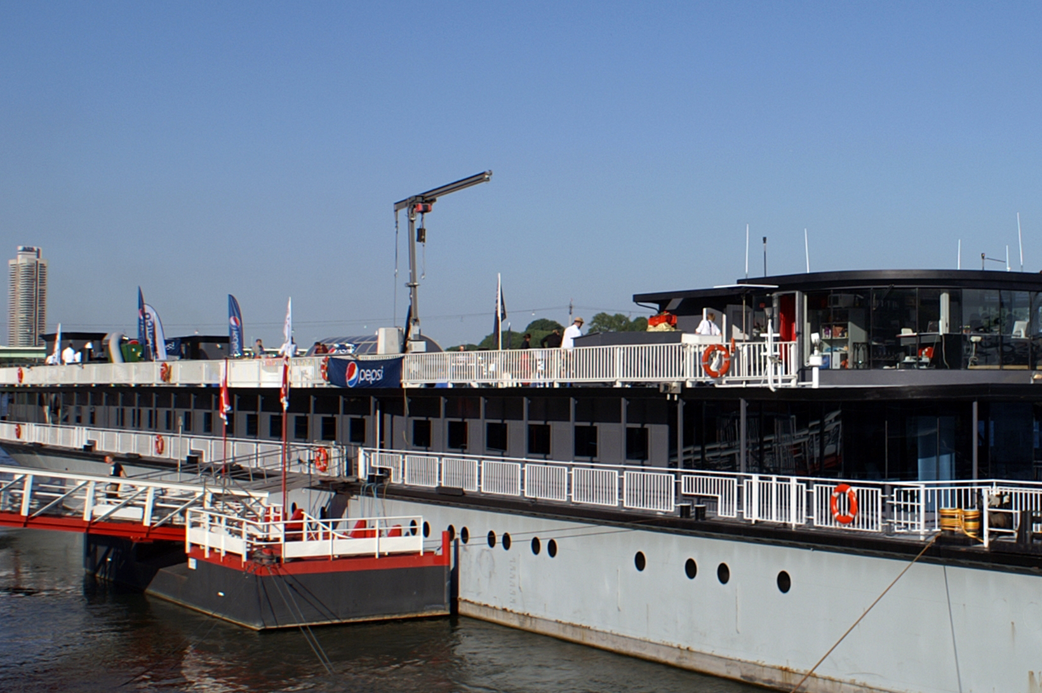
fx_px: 1590
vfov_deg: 24.6
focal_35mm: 55
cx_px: 786
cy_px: 314
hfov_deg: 35.4
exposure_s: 1/640
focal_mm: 20
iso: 100
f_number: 8
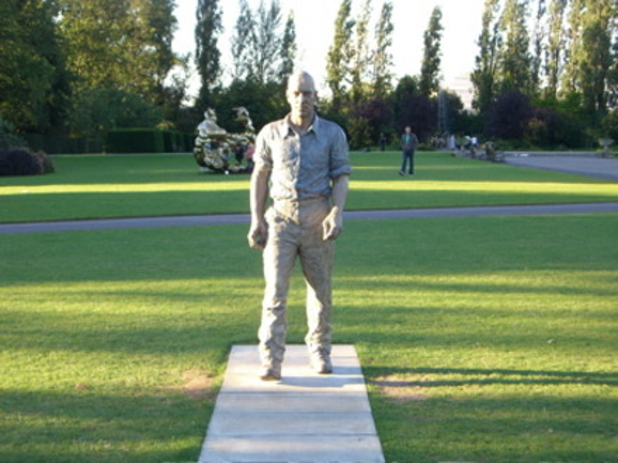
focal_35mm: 79
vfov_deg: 18.7
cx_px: 309
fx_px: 1410
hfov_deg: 24.7
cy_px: 232
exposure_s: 1/80
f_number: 4.1
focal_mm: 12.8
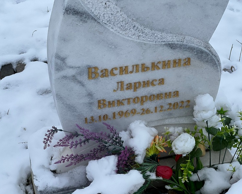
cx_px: 129
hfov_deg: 23.6
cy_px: 98
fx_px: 580
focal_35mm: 81
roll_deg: +0.2
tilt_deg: -39.2
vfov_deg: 19.0
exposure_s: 1/172
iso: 32
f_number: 2.8
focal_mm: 9
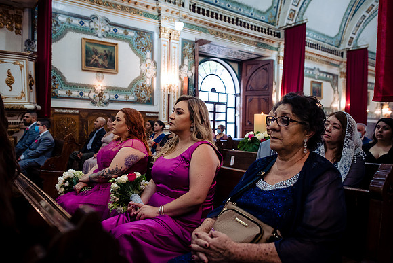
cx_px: 196
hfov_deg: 65.5
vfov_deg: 46.4
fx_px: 306
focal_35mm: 28
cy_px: 132
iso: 1600
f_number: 3.2
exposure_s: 1/100
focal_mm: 28
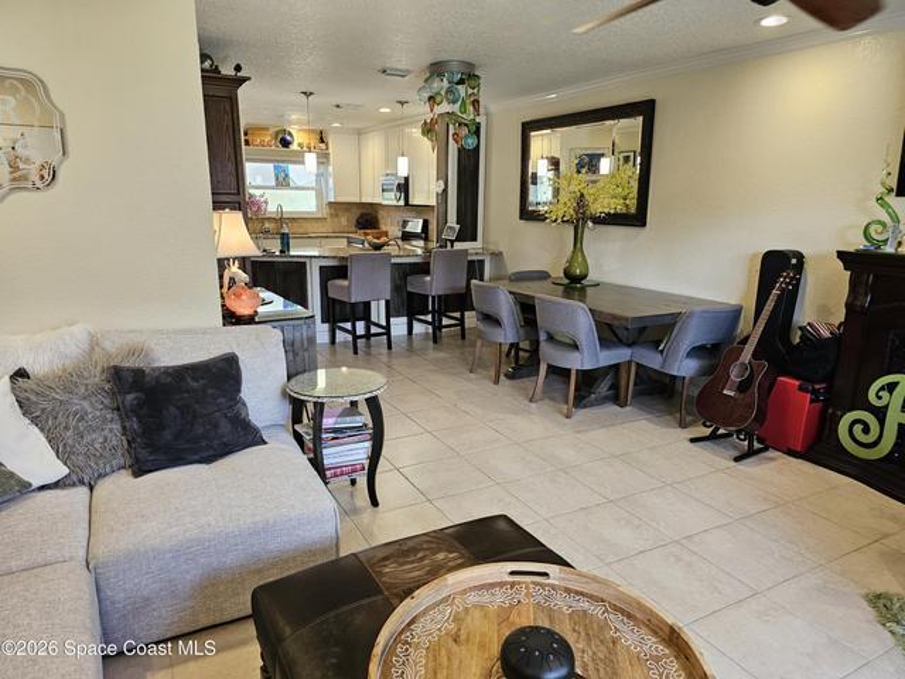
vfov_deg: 58.9
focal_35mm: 23
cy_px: 340
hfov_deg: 73.9
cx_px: 452
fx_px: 601
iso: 200
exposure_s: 1/120
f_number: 1.7
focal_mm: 6.3
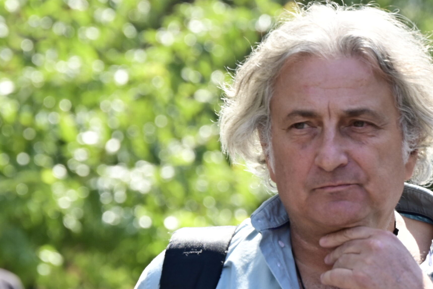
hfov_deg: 4.9
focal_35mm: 424
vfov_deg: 3.2
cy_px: 157
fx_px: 5099
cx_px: 314
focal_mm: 190
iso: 320
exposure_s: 1/200
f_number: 9
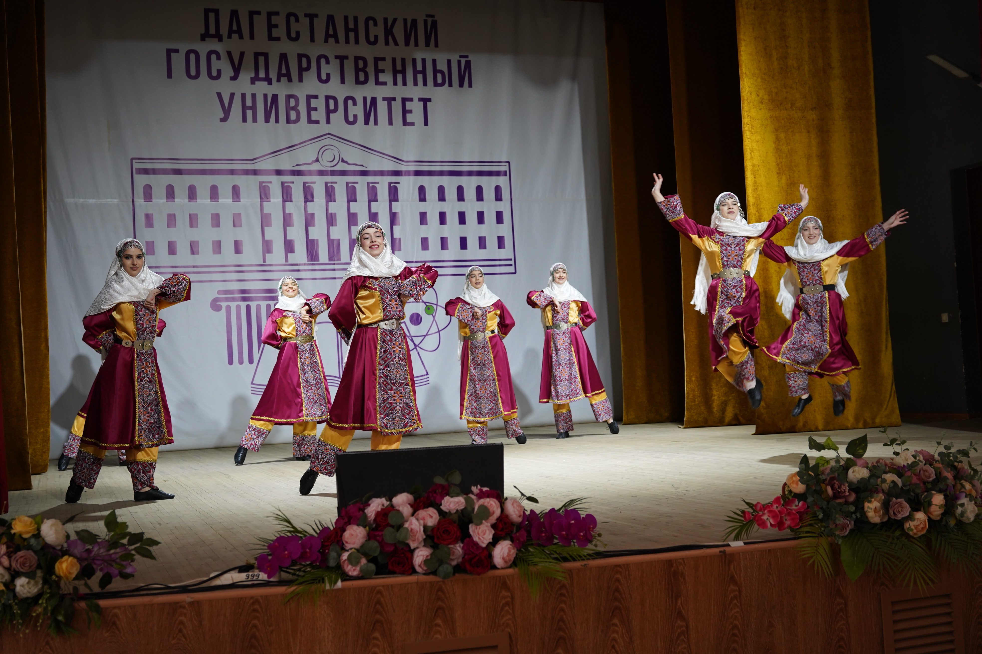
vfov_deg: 31.7
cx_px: 491
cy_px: 327
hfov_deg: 46.1
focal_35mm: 42
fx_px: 1154
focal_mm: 42.3
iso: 1600
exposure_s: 1/160
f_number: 3.5
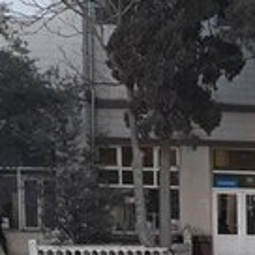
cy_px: 342
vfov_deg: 14.3
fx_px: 967
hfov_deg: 13.1
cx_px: 501
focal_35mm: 116
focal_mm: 3.71
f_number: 1.7
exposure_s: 1/100
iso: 40
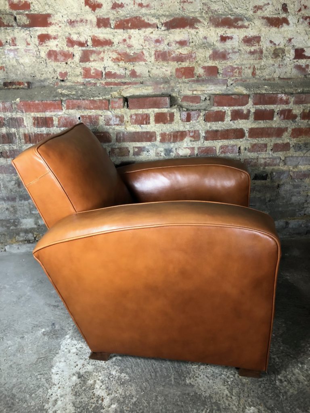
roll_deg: +0.0
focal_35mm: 28
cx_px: 155
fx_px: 334
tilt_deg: -22.2
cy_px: 206
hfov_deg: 49.7
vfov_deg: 63.4
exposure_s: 1/17
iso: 80
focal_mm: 4
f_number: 1.8
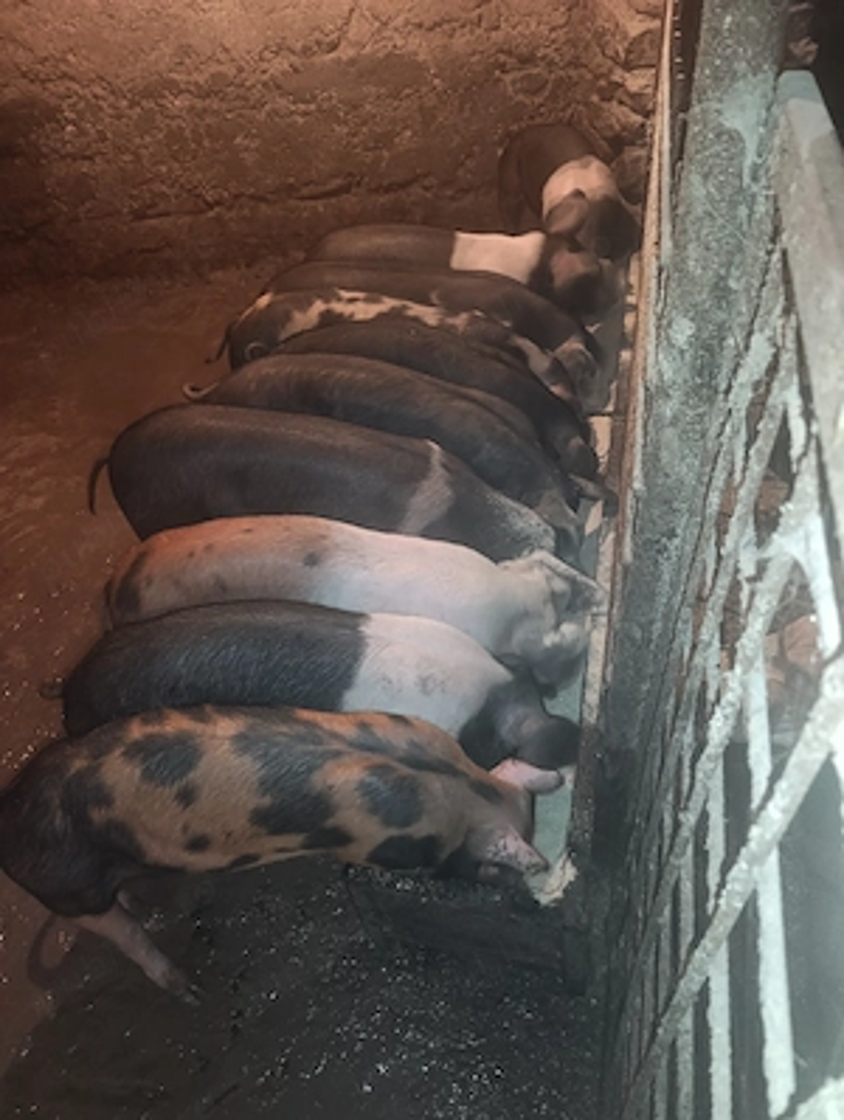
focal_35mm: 23
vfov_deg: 73.8
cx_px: 422
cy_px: 560
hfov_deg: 59.0
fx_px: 745
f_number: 1.7
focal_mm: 6.11
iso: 3200
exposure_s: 1/25
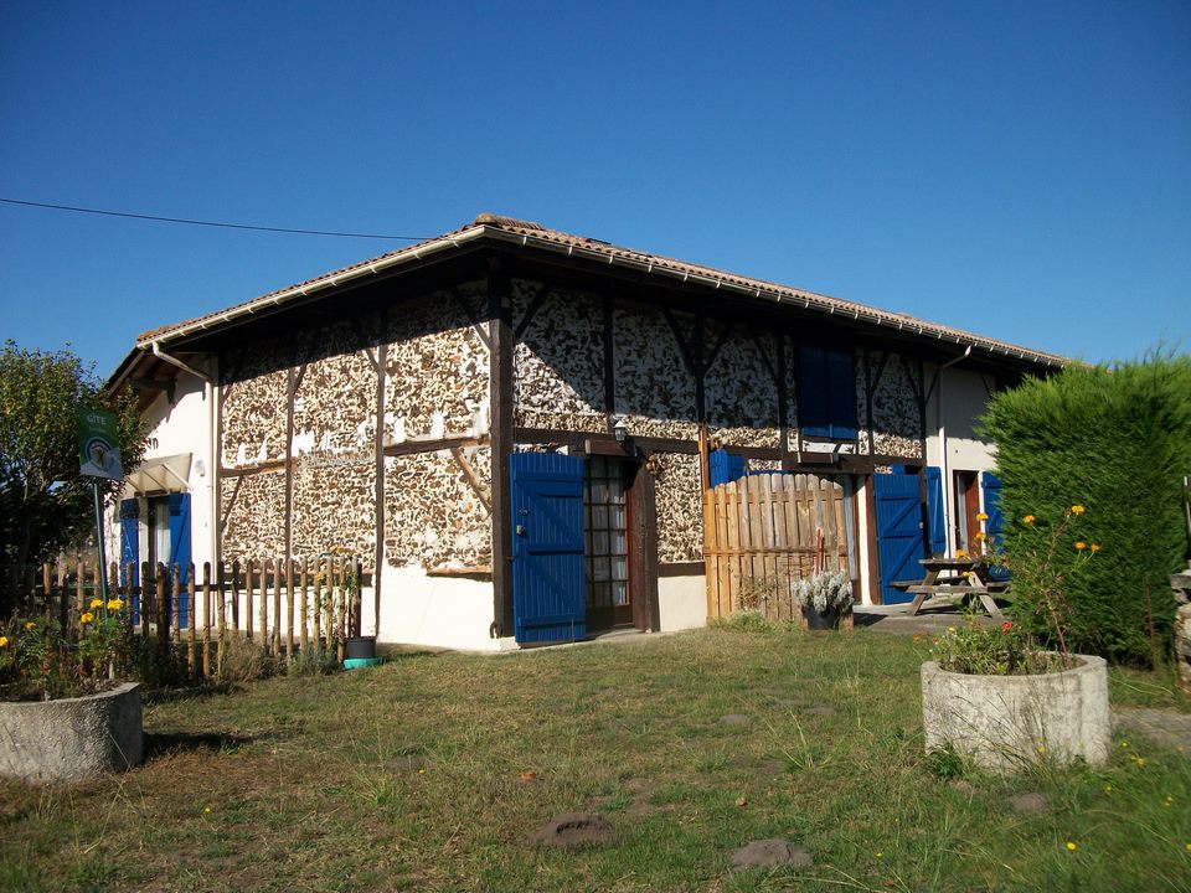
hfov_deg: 56.8
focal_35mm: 32
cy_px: 446
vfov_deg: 44.2
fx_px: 1101
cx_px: 596
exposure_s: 1/320
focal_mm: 5.7
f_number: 8.8
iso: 80
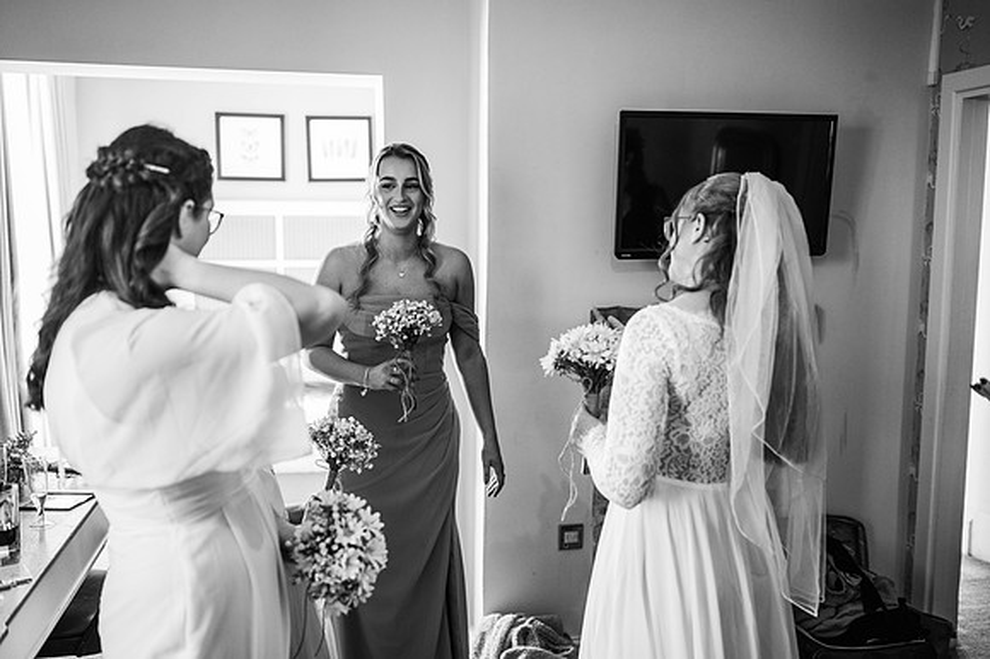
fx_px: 962
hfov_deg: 54.5
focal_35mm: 35
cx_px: 495
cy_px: 330
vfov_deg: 37.8
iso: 1000
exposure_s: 1/200
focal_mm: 35
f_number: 2
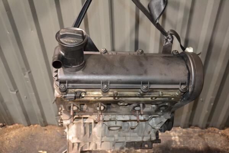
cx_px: 114
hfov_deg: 51.3
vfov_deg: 35.5
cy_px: 76
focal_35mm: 38
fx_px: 239
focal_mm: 25
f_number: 4
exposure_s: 1/60
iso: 3200
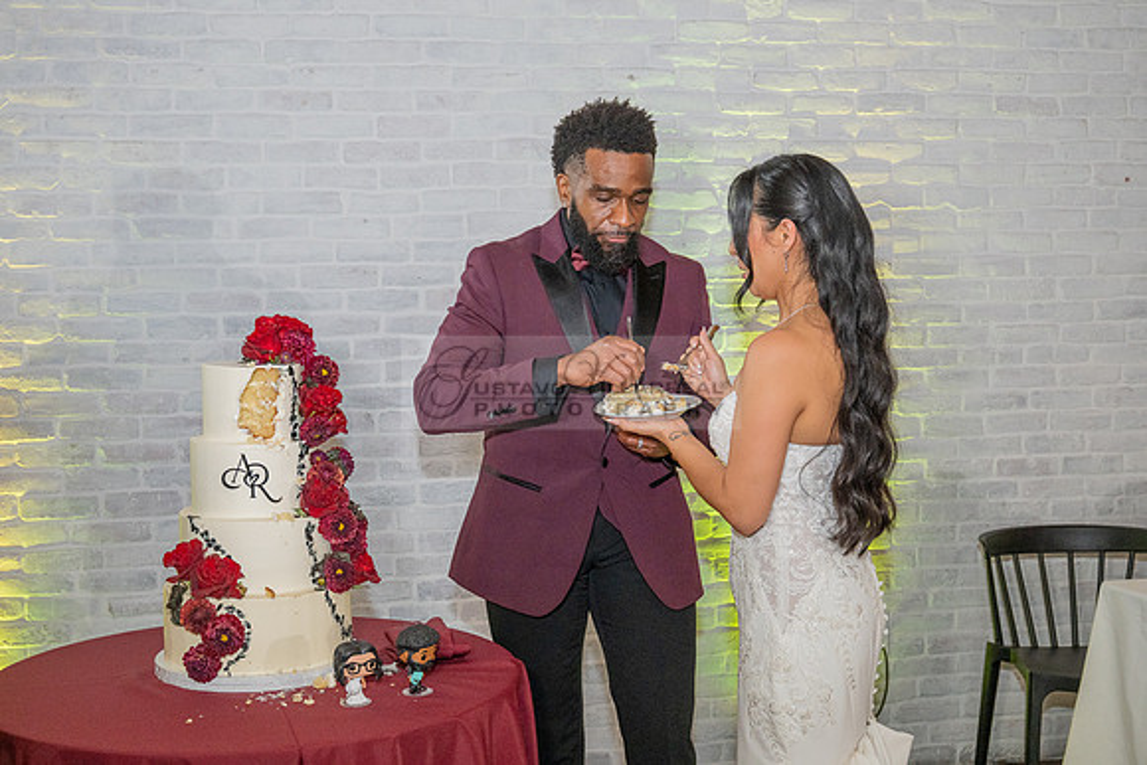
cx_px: 574
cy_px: 382
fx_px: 1530
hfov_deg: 41.1
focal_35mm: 48
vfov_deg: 28.1
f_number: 5.6
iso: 2000
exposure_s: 1/200
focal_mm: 48
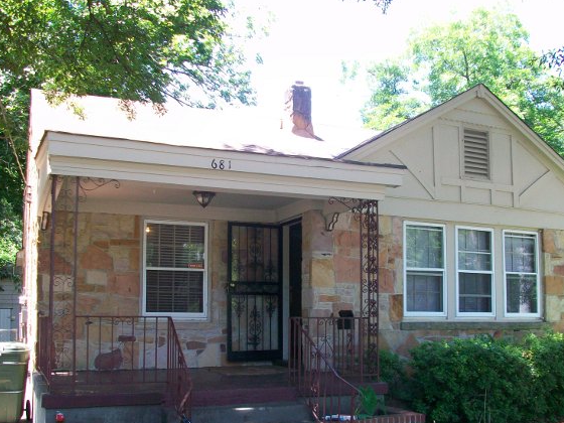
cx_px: 326
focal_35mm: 40
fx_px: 652
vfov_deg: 35.8
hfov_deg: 46.6
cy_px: 259
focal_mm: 5.7
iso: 99
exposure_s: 1/125
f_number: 2.8
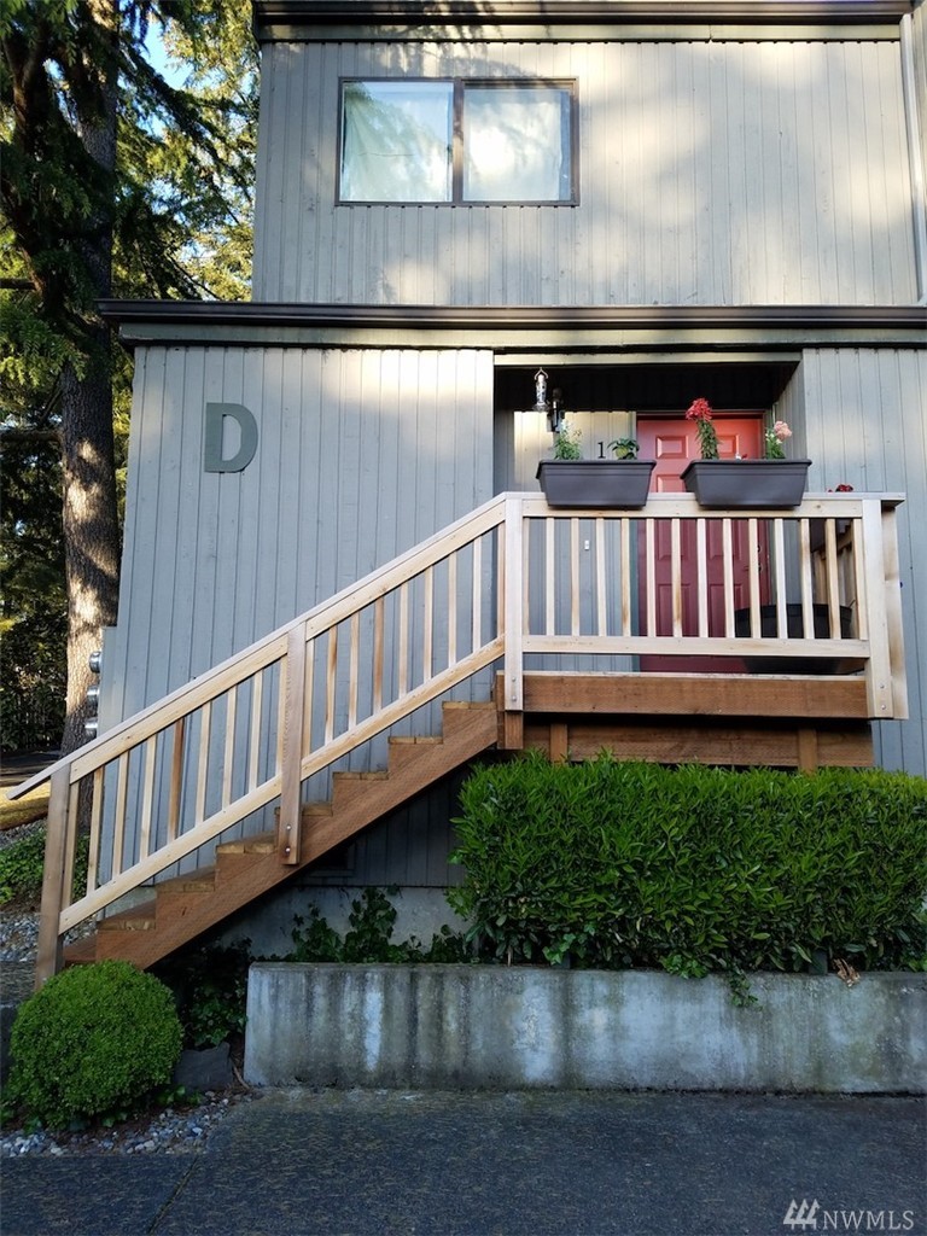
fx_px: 928
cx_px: 464
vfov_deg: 67.3
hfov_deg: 53.1
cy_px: 618
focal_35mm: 26
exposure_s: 1/218
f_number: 1.7
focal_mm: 4.2
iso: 50
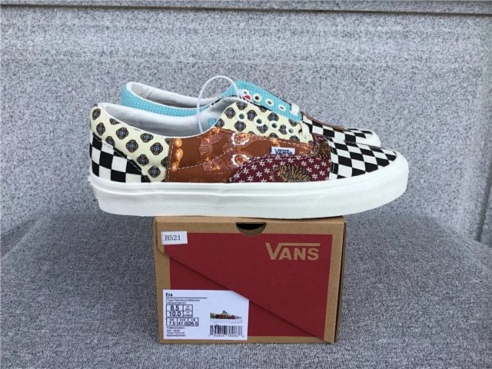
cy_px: 184
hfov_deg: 58.4
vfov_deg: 45.4
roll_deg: -0.7
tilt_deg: -19.1
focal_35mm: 31
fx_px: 441
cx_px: 246
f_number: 2.4
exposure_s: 1/431
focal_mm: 3.3
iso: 25
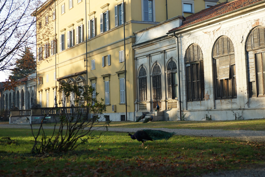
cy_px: 59
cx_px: 154
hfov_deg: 32.8
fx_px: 449
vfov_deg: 22.2
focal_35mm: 61
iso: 100
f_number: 2.8
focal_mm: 45
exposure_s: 1/400
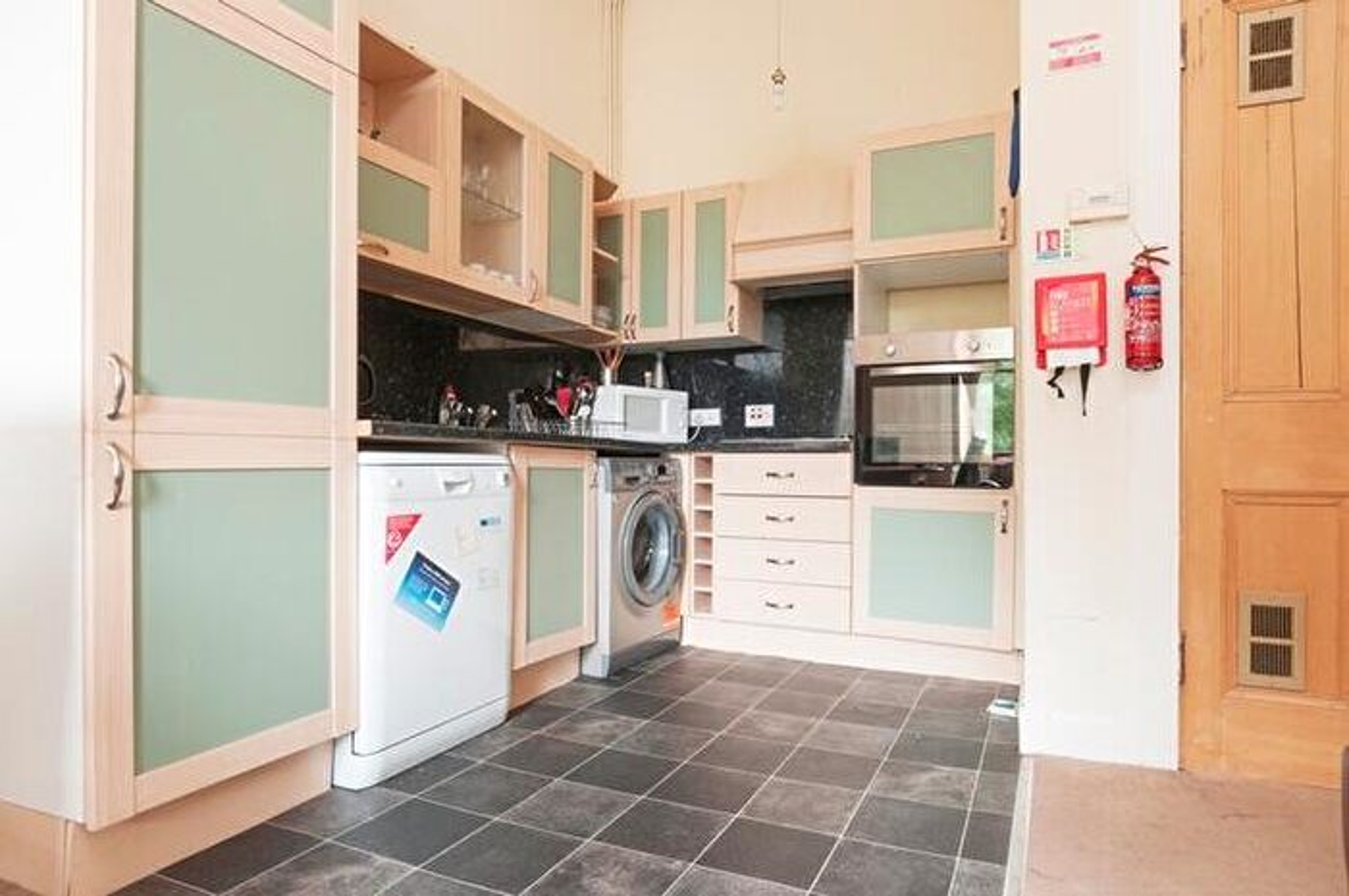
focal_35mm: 21
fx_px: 786
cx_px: 674
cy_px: 448
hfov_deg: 81.3
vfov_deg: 59.4
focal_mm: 14
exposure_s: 1
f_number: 11
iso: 200
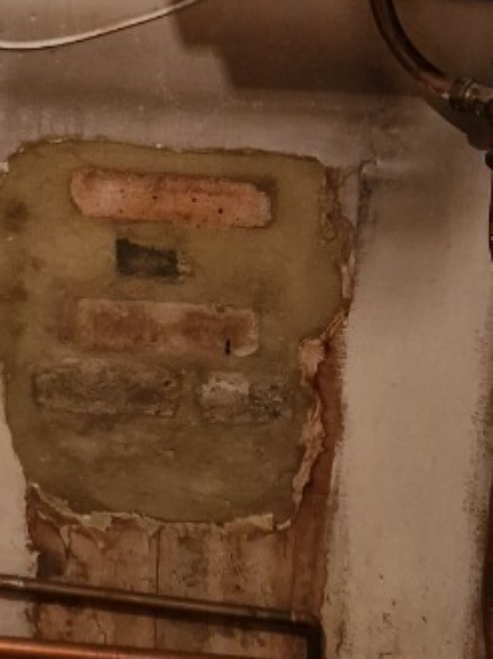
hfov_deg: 16.3
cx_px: -210
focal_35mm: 84
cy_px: -292
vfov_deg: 20.4
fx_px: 1598
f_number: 1.8
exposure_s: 1/50
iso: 640
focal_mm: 6.4
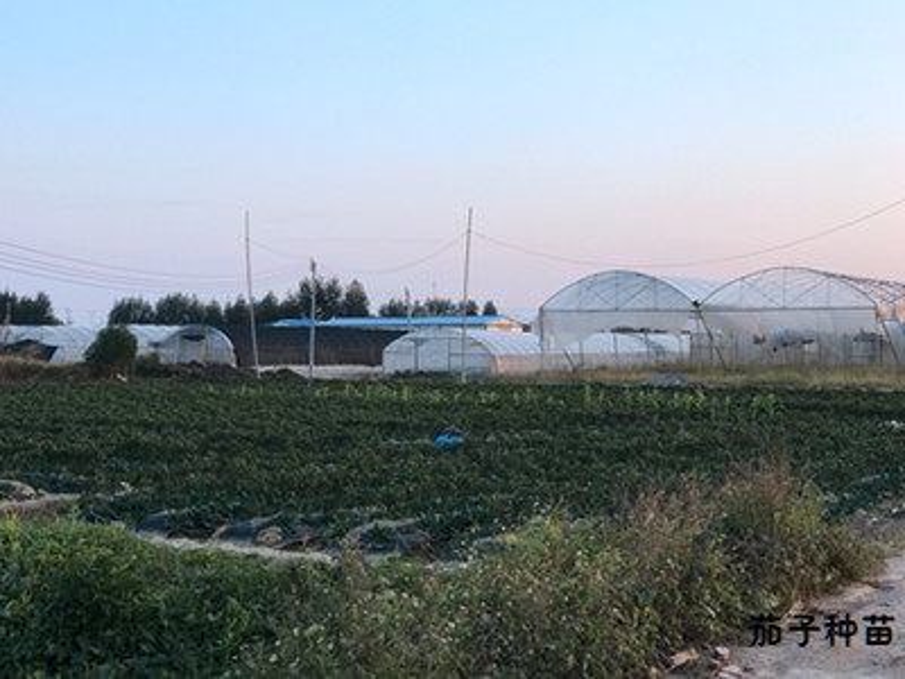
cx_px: 452
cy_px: 340
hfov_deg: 33.8
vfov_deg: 25.7
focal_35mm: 57
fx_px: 1490
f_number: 2.8
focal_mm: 6.6
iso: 20
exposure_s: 1/143
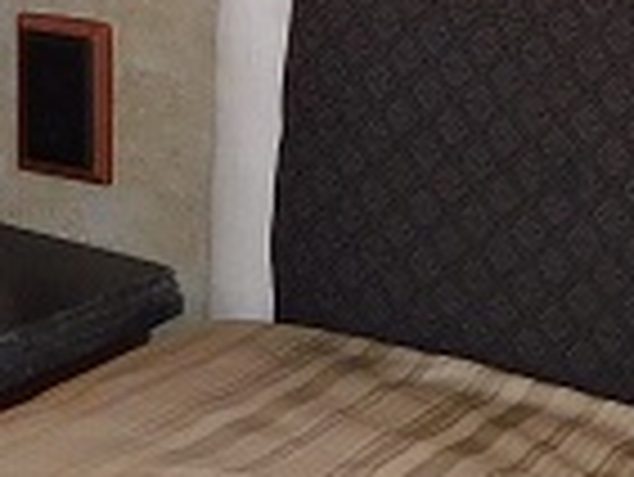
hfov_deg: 11.8
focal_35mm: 163
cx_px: -198
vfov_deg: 8.9
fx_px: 2988
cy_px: -252
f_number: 3
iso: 200
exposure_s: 1/30
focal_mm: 4
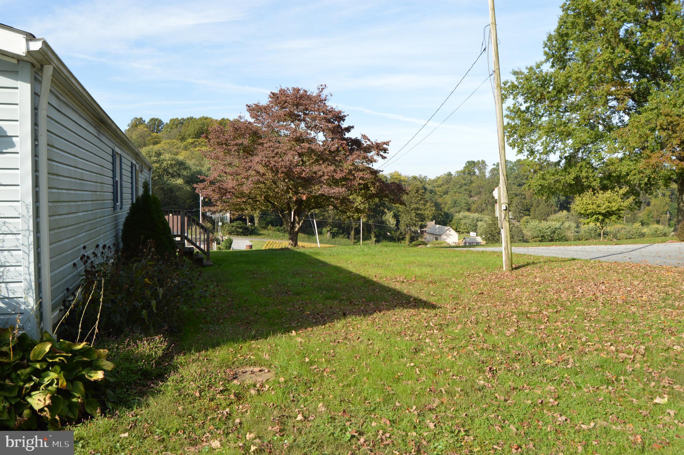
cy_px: 228
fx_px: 512
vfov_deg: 47.8
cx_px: 342
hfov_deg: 67.4
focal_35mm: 27
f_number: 6.3
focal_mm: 18
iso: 100
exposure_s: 1/200
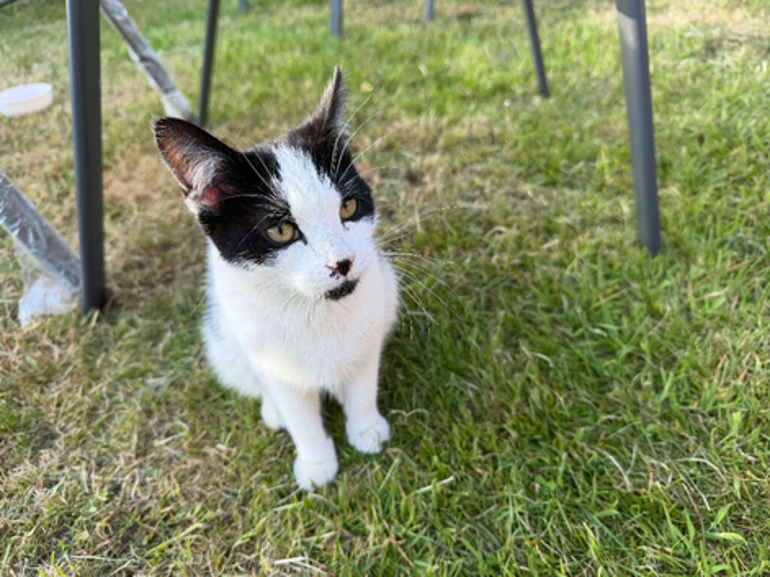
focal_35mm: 24
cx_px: 385
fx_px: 534
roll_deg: +5.4
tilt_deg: -38.7
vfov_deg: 56.8
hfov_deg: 71.6
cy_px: 288
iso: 80
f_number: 1.78
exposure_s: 1/293
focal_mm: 6.76
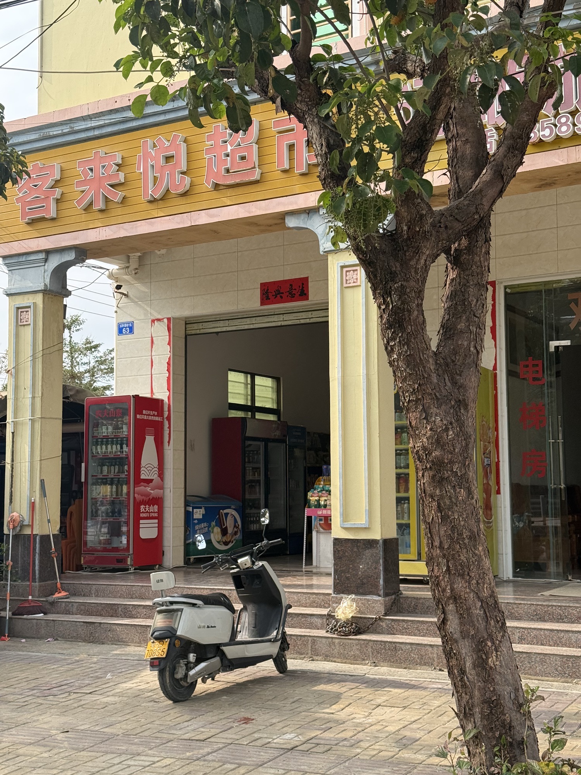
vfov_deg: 39.7
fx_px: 1074
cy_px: 388
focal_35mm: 48
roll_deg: -0.5
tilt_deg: +5.8
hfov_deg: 30.3
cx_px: 290
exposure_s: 1/2494
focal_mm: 6.76
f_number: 1.78
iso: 100
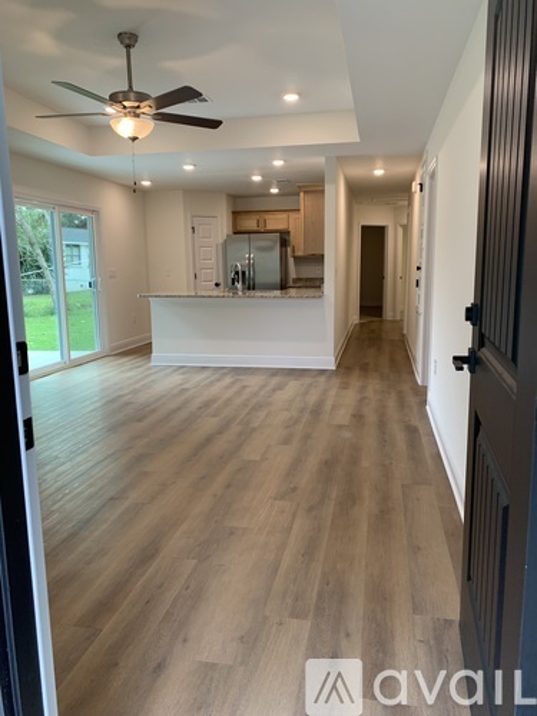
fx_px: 538
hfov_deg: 53.1
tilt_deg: -10.0
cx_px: 268
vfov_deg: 67.3
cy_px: 358
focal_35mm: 26
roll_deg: +0.2
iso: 64
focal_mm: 4.25
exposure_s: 1/60
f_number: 1.8
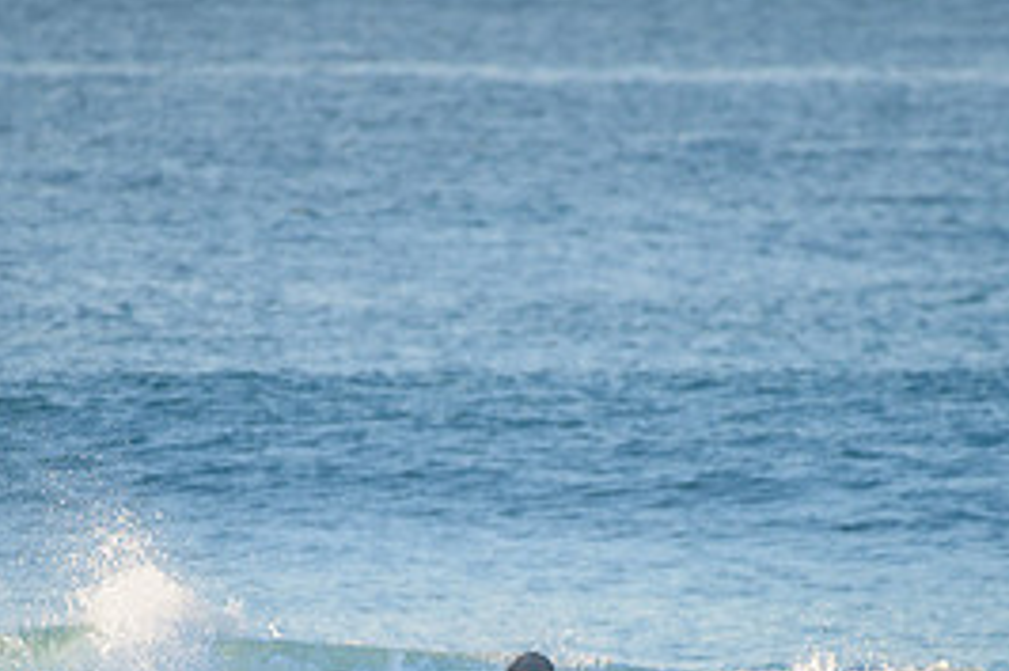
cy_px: 699
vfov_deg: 1.3
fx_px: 30586
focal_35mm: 1092
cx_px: 474
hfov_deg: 1.9
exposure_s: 1/1250
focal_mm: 500
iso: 320
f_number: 5.6
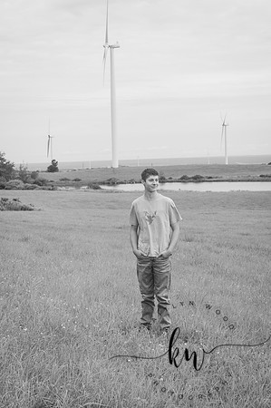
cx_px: 136
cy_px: 204
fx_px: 905
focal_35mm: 80
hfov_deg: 17.0
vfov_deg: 25.4
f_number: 13
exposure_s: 1/250
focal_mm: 80
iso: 400
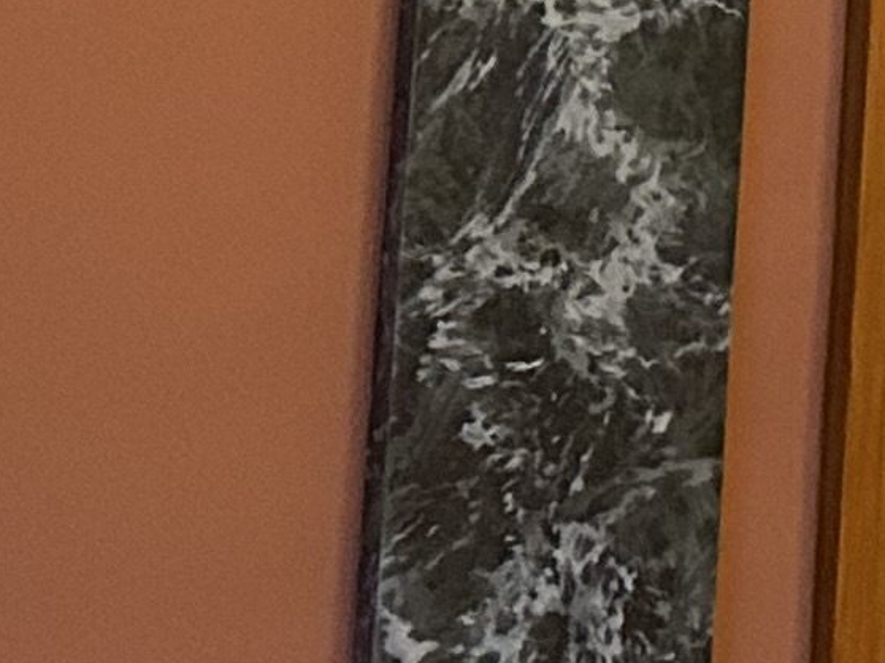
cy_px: -1351
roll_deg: +2.0
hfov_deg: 8.6
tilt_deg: +11.3
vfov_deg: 7.0
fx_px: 4804
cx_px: 2695
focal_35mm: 188
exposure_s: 1/50
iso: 500
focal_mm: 5.7
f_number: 1.5
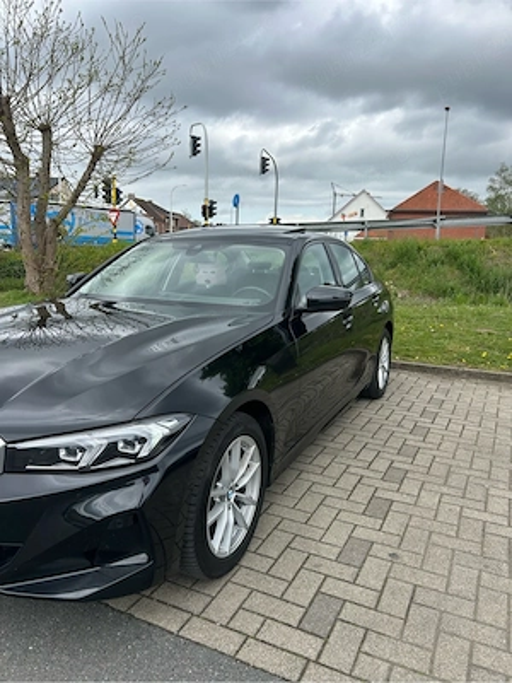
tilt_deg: -10.1
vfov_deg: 67.3
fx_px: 513
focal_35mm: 26
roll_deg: +1.6
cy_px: 342
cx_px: 256
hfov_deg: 53.1
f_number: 1.5
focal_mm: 5.7
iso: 50
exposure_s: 1/2915
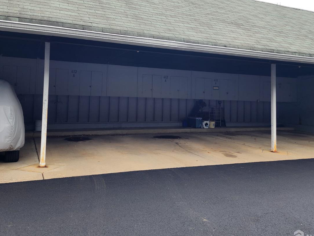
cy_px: 87
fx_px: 290
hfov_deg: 56.8
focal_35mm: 32
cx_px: 147
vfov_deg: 43.8
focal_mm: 6.4
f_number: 1.8
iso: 12
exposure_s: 1/208
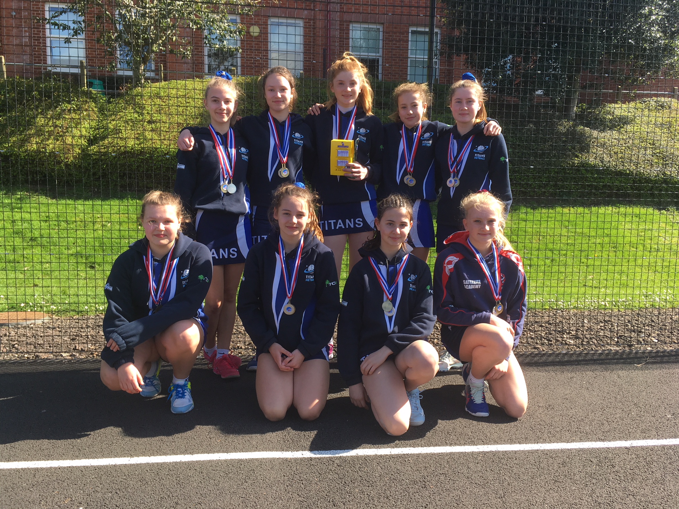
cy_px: 254
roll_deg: -0.7
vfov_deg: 48.2
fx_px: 569
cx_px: 340
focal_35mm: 29
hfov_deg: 61.7
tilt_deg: -6.6
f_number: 2.2
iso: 25
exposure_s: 1/416
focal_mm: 4.15
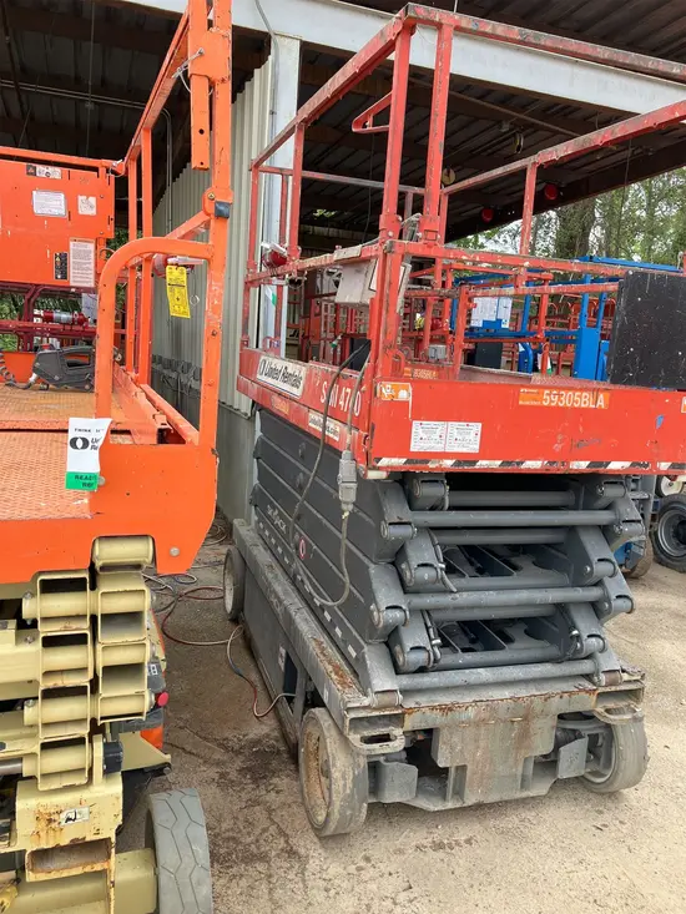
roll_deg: -4.2
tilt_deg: -7.1
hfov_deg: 49.8
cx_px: 343
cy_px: 457
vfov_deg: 63.4
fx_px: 740
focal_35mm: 28
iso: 32
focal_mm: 3.99
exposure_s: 1/349
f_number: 1.8
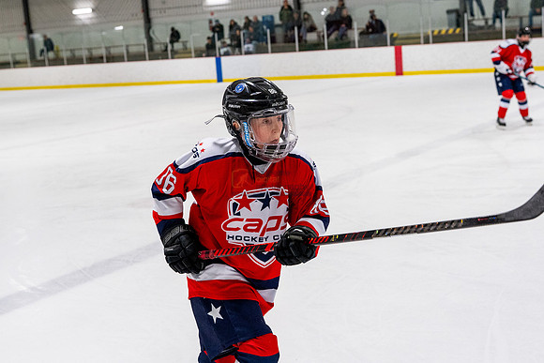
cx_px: 272
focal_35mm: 52
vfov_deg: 26.0
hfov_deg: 38.2
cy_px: 182
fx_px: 786
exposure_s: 1/800
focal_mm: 35
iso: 2000
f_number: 3.2
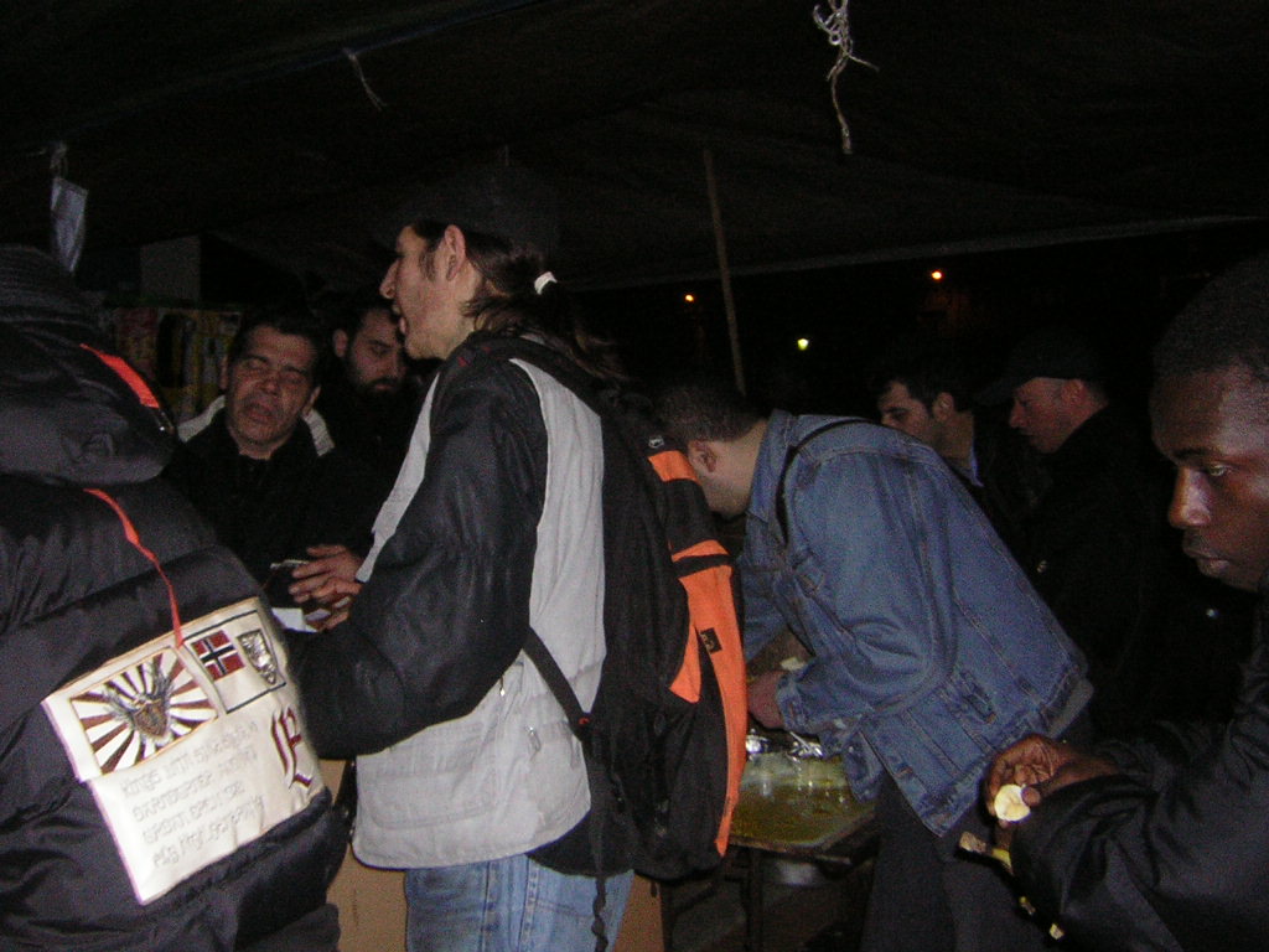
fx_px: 1320
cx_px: 634
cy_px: 476
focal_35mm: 36
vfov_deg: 39.7
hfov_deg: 51.4
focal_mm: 4.7
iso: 200
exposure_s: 1/60.1
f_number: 5.2
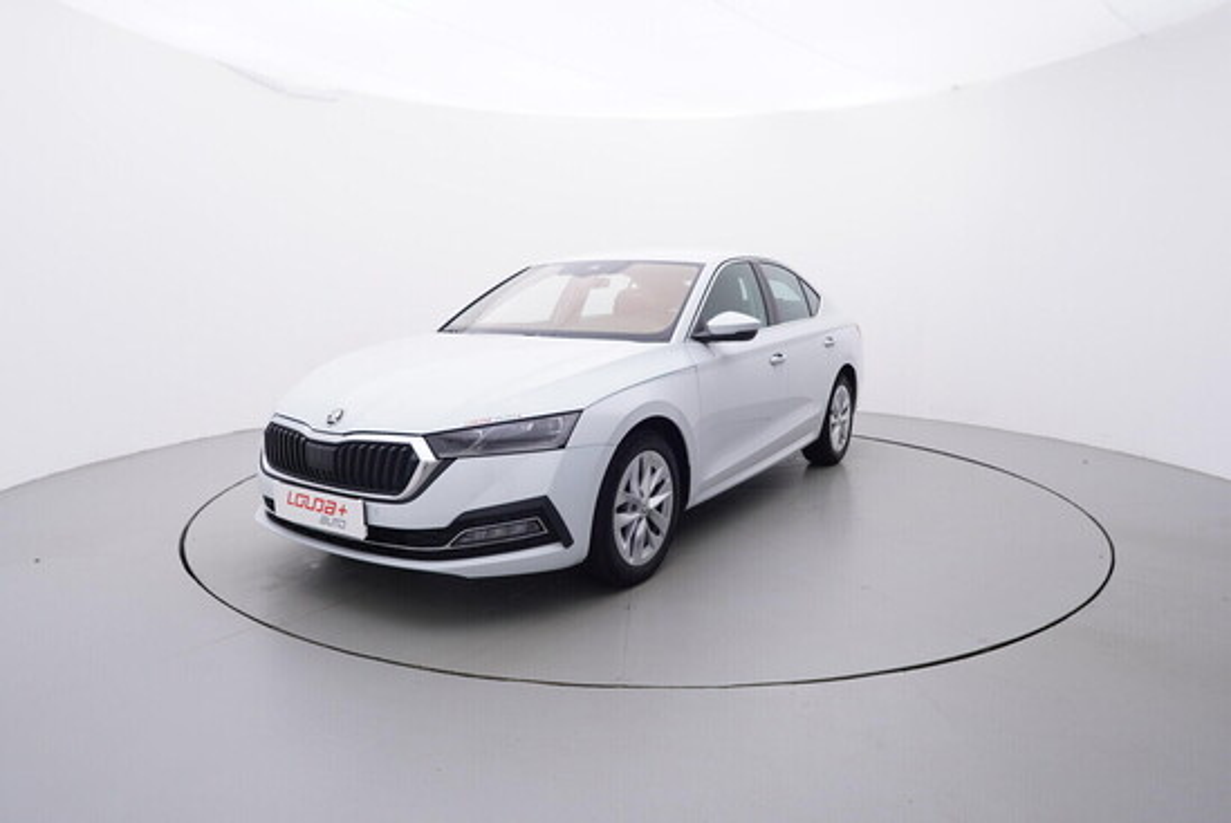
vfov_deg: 56.2
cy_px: 412
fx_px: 770
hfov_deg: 77.3
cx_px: 616
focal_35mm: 22
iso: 200
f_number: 5
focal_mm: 15
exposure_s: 1/80
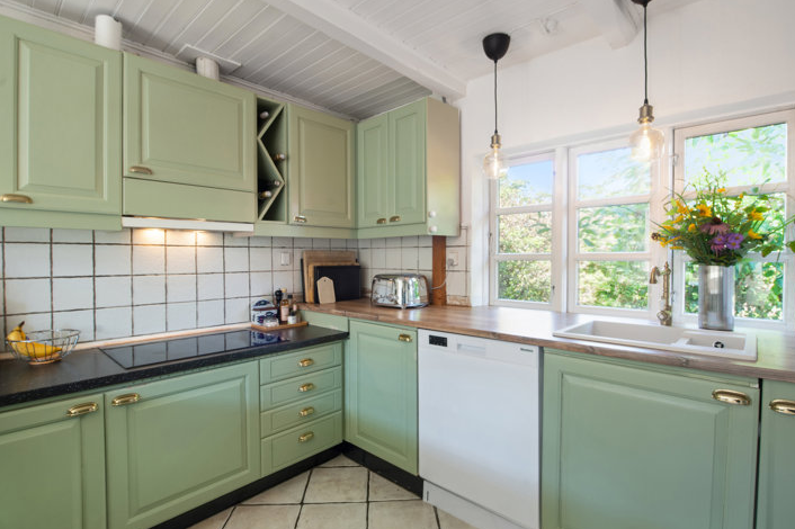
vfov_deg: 70.4
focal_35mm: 17
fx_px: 375
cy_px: 259
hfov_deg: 93.3
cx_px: 395
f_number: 10
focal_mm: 15
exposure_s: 1/8
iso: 200
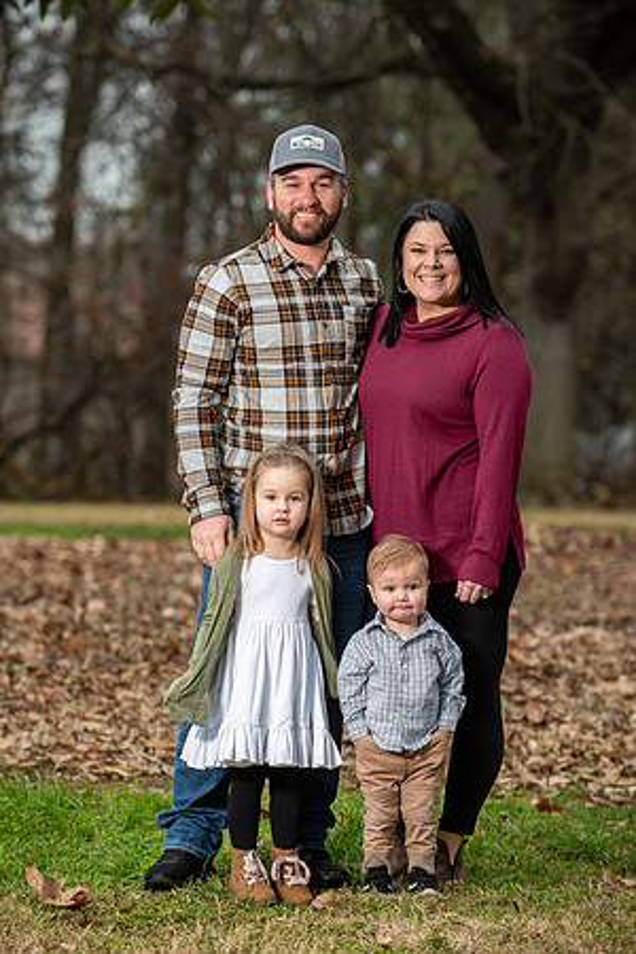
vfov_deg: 13.2
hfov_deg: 8.9
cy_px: 477
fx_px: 4107
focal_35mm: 155
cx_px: 318
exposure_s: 1/125
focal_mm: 155
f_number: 4
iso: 200
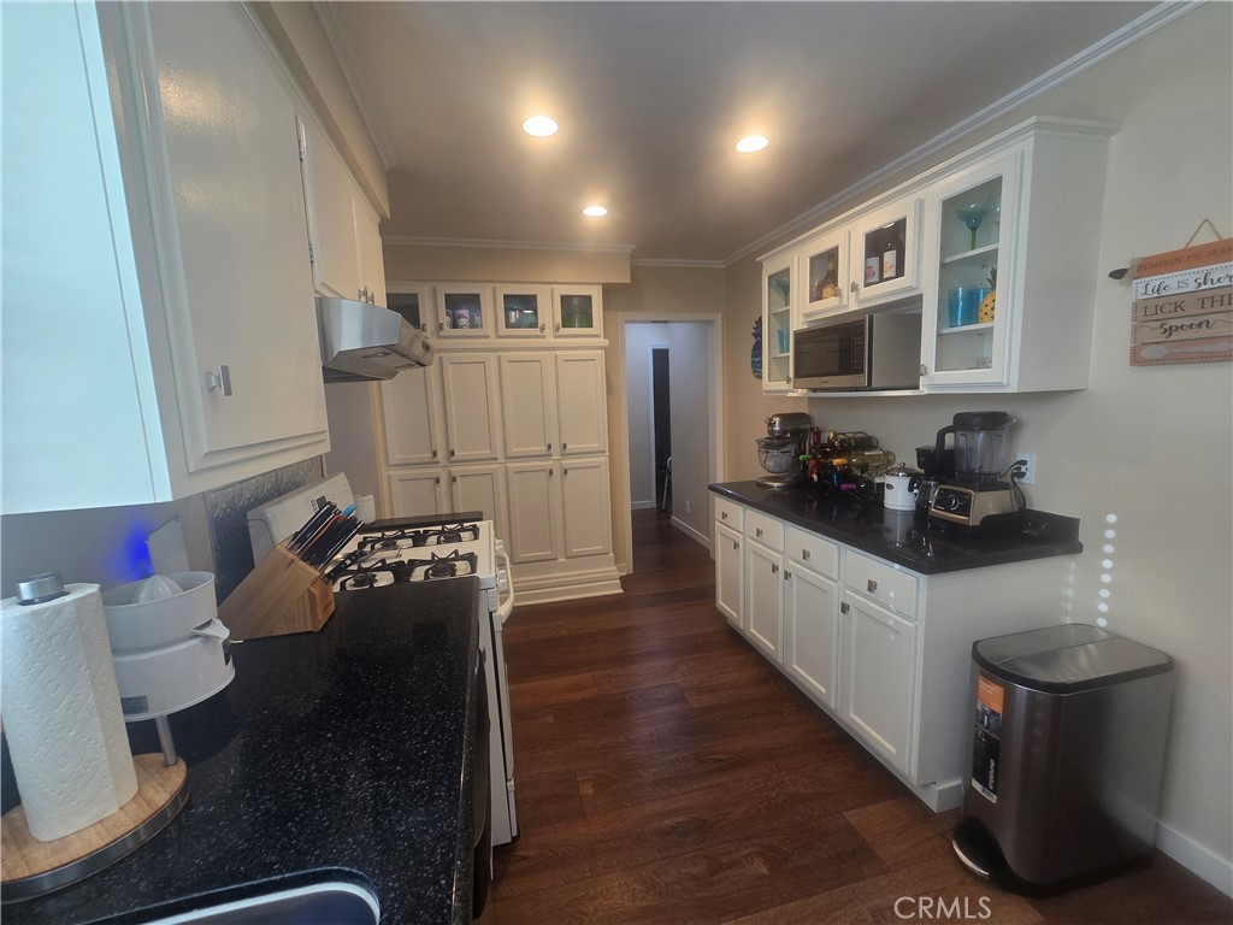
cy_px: 462
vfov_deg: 89.9
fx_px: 463
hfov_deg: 106.2
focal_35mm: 13
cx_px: 616
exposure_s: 1/60
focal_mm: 2.2
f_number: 2.2
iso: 50
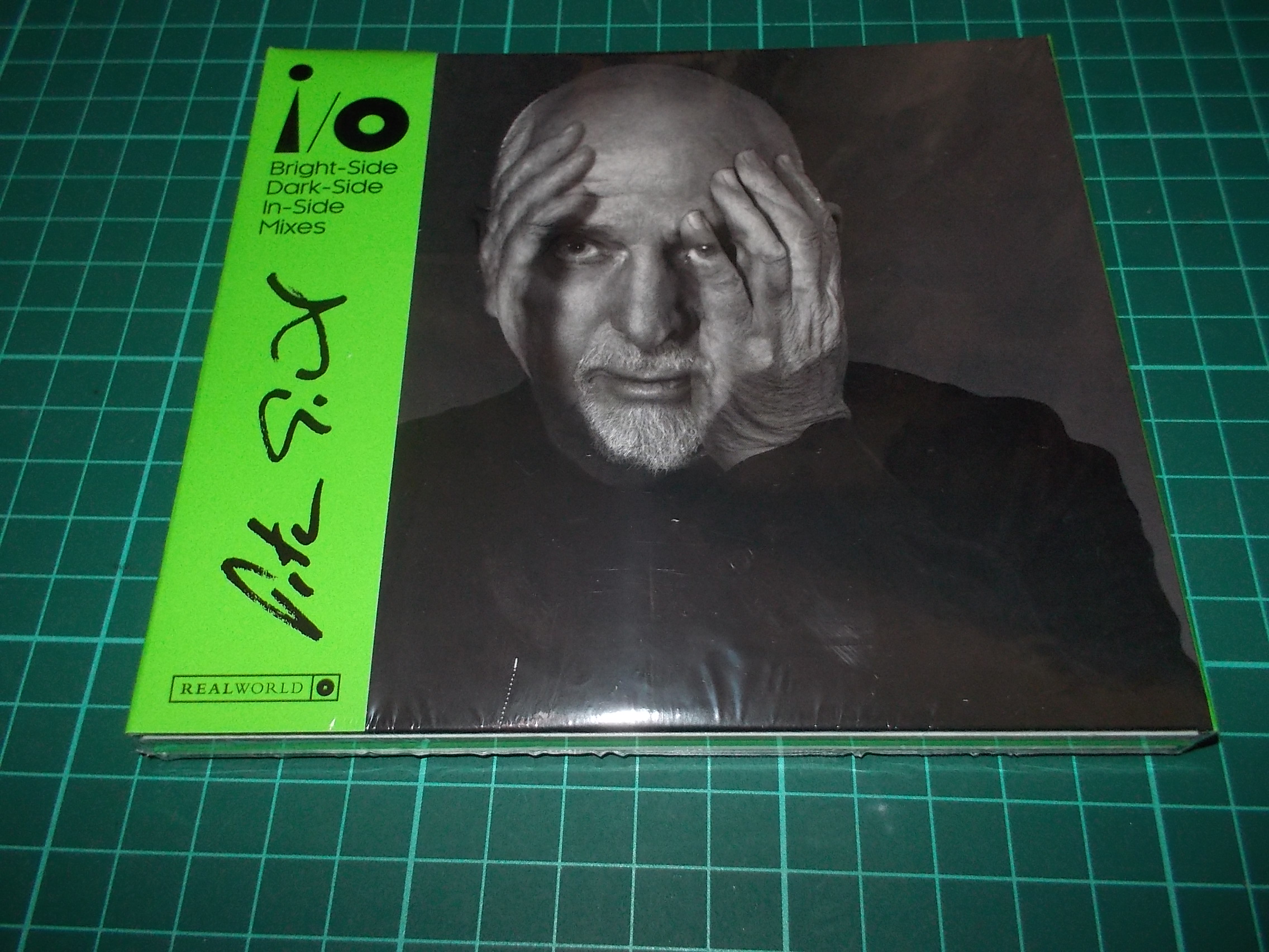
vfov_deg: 48.2
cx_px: 634
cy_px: 476
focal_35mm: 29
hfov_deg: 61.7
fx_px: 1063
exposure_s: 1/30
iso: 200
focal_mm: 4.1
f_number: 3.3
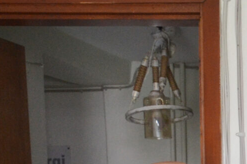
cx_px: 583
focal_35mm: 140
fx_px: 960
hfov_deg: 12.0
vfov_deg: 9.3
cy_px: 310
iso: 560
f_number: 3.5
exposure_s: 1/60
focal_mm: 18
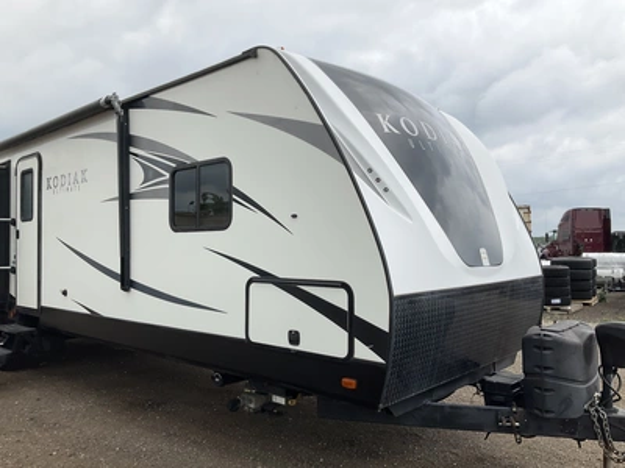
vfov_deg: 48.2
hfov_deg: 61.7
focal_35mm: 29
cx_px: 312
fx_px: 524
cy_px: 234
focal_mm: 3
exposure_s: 1/1342
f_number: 1.8
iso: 25
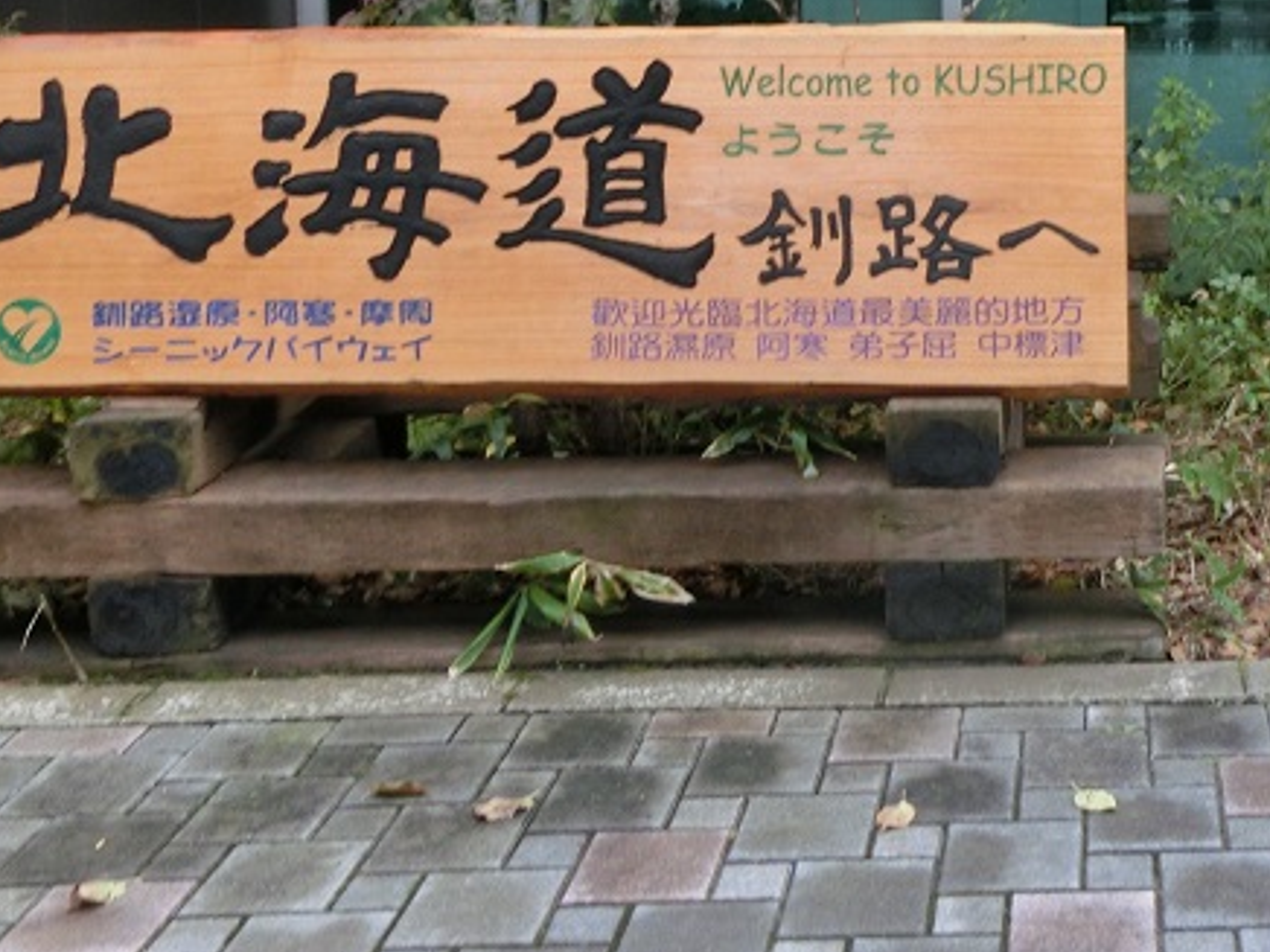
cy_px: 87
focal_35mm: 55
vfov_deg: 25.7
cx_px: 1244
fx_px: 2018
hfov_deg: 32.4
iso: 80
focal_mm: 4.24
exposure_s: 1/125
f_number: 3
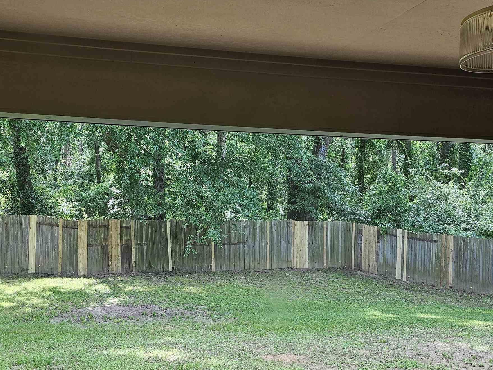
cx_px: 171
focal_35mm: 42
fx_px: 598
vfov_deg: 34.0
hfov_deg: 44.2
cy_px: 253
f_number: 1.8
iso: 64
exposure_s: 1/180
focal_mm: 5
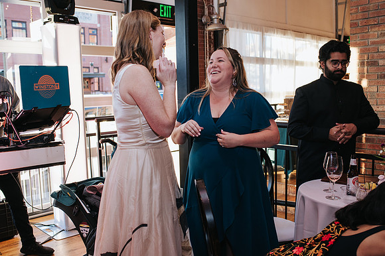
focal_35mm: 37
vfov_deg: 36.3
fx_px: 391
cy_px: 132
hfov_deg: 52.5
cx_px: 199
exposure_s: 1/200
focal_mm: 35
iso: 800
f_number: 4
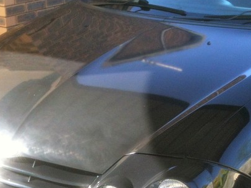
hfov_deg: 28.0
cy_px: 96
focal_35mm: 69
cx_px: 169
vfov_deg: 21.3
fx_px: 500
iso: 80
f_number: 2.8
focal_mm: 3.85
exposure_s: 1/120
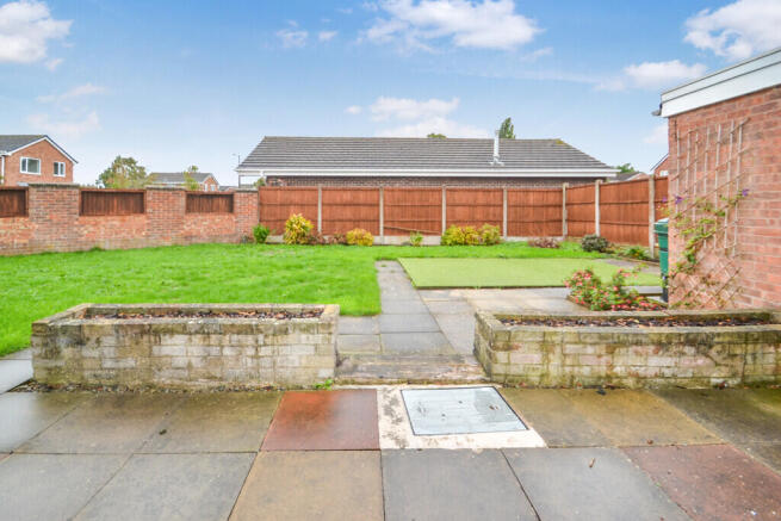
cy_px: 260
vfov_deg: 77.4
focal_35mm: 15
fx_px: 325
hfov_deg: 100.4
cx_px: 390
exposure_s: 1/125
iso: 125
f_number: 4
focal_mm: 10
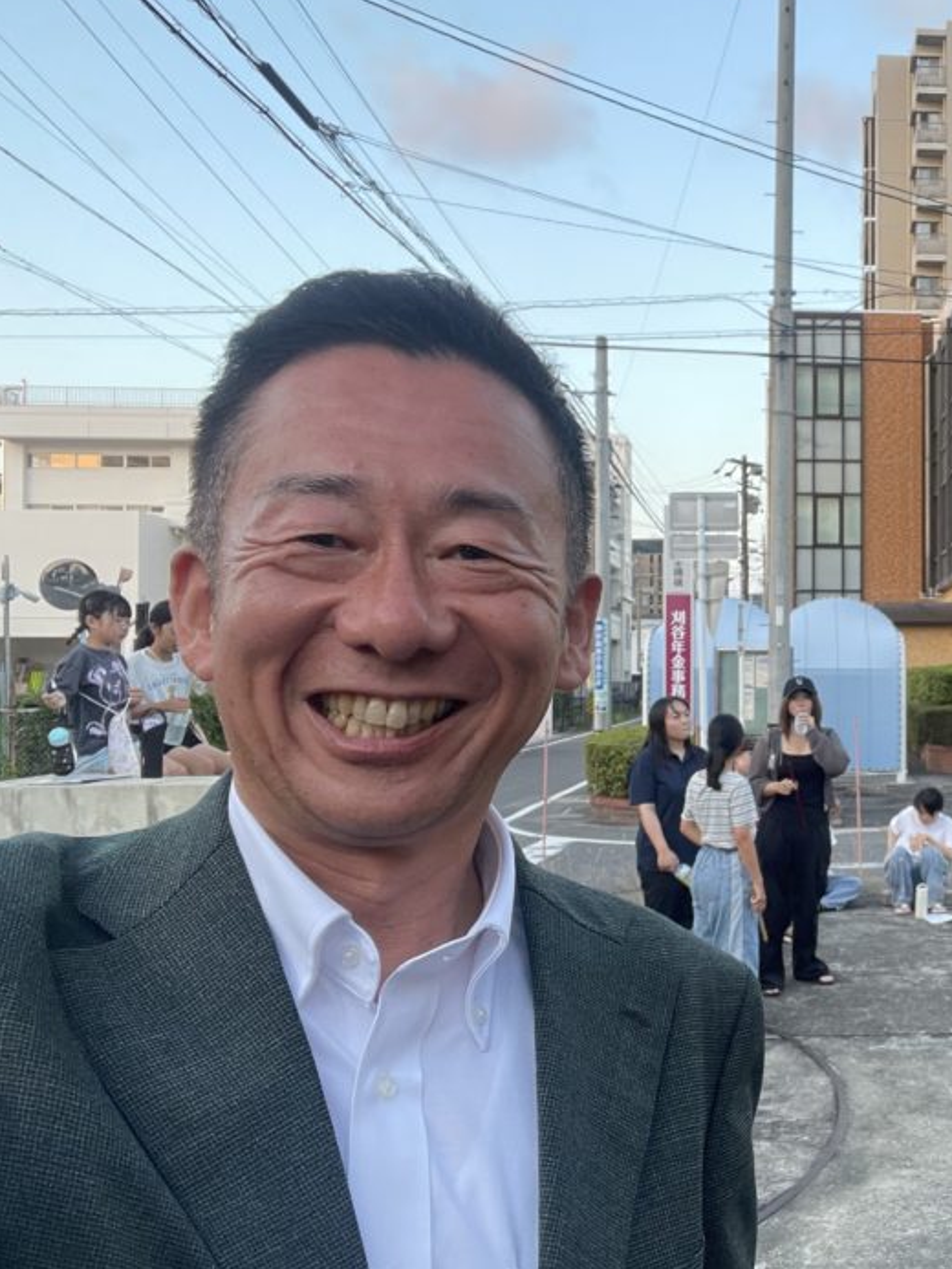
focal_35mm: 34
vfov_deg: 53.9
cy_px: 628
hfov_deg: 37.8
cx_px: 928
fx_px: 1246
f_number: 2.2
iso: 100
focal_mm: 2.71
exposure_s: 1/66
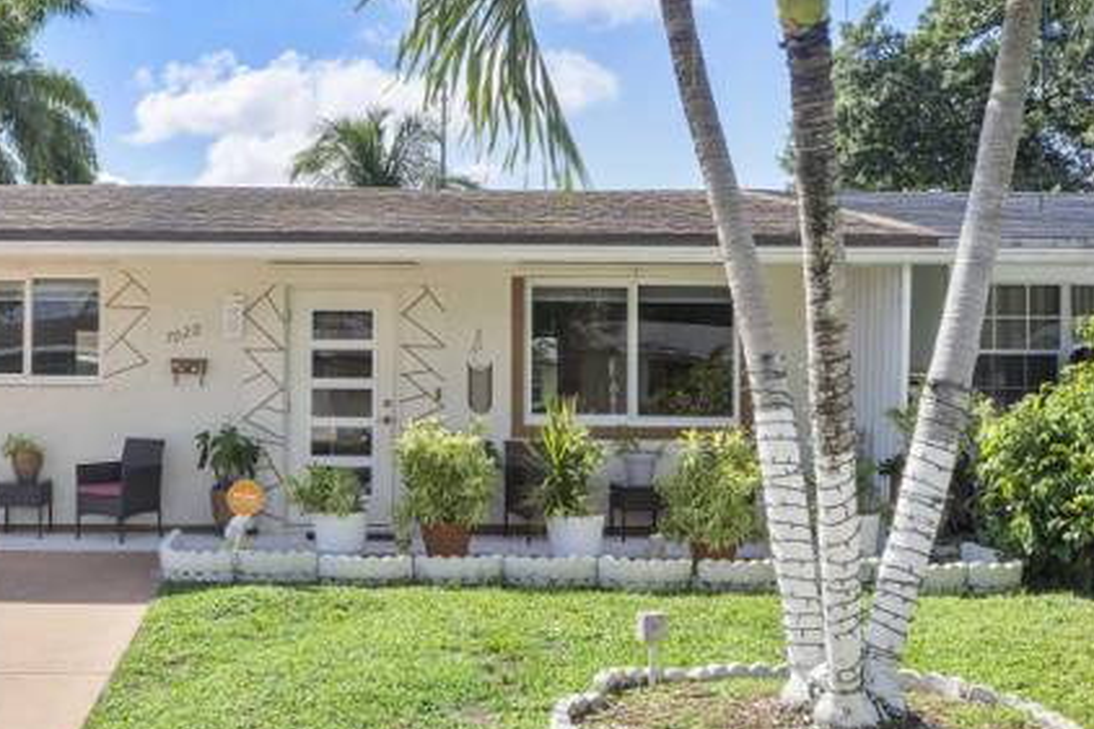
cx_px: 337
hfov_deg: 43.4
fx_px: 1348
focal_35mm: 44
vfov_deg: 30.2
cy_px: 363
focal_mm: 19.5
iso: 100
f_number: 11
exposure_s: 1/160
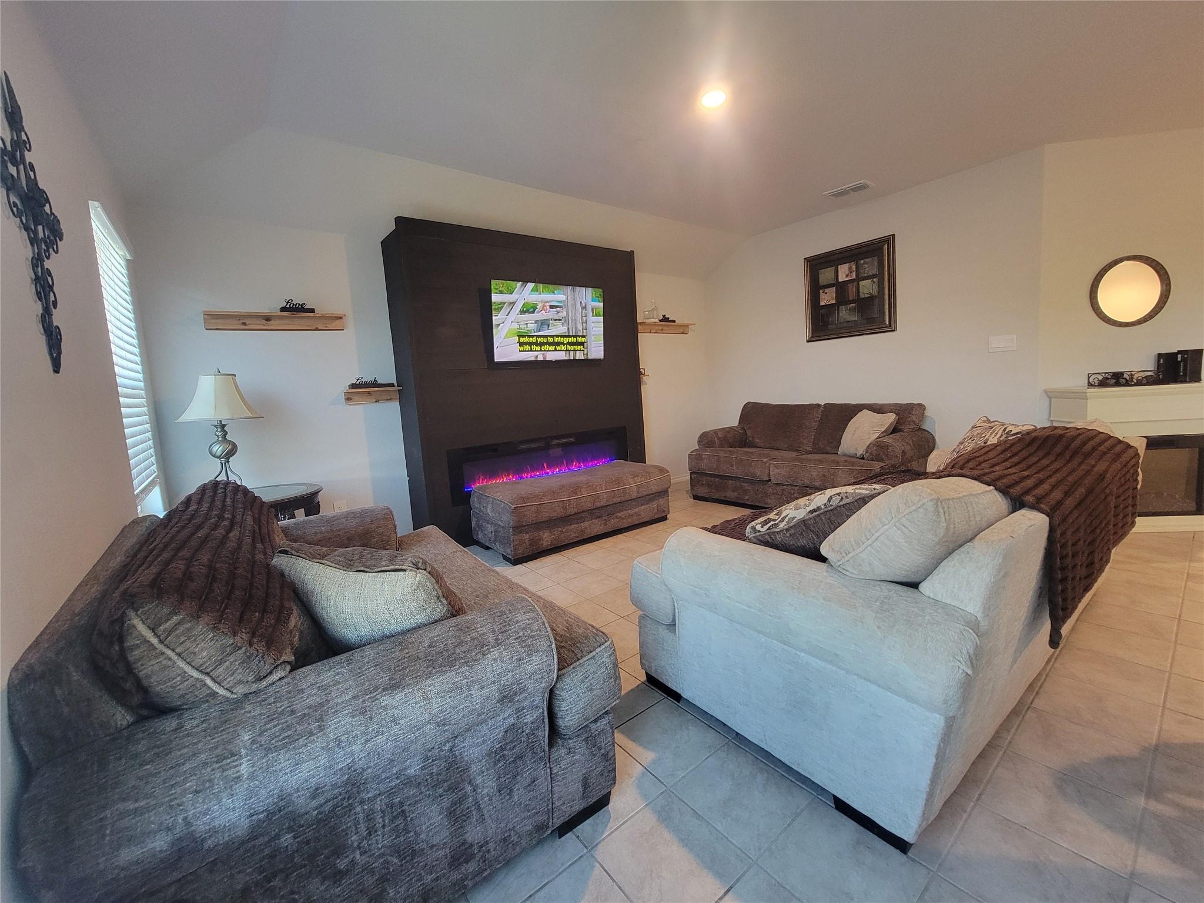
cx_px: 602
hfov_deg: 106.2
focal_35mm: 13
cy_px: 452
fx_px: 452
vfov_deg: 89.9
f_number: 2.2
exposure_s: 1/30
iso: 400
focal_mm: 2.2
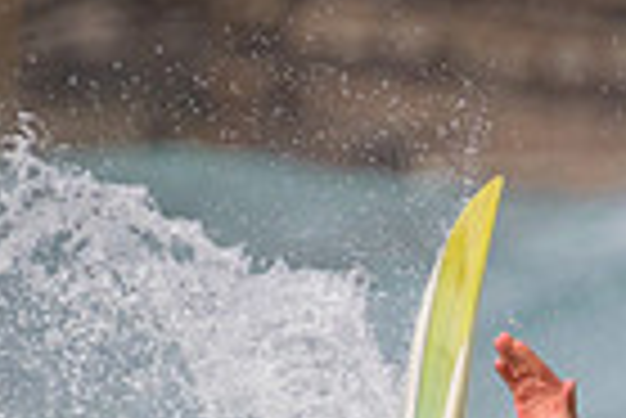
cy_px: 820
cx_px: 1144
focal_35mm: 3333
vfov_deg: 0.4
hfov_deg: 0.6
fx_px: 58017
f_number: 11
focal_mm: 800
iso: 1250
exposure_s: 1/2000
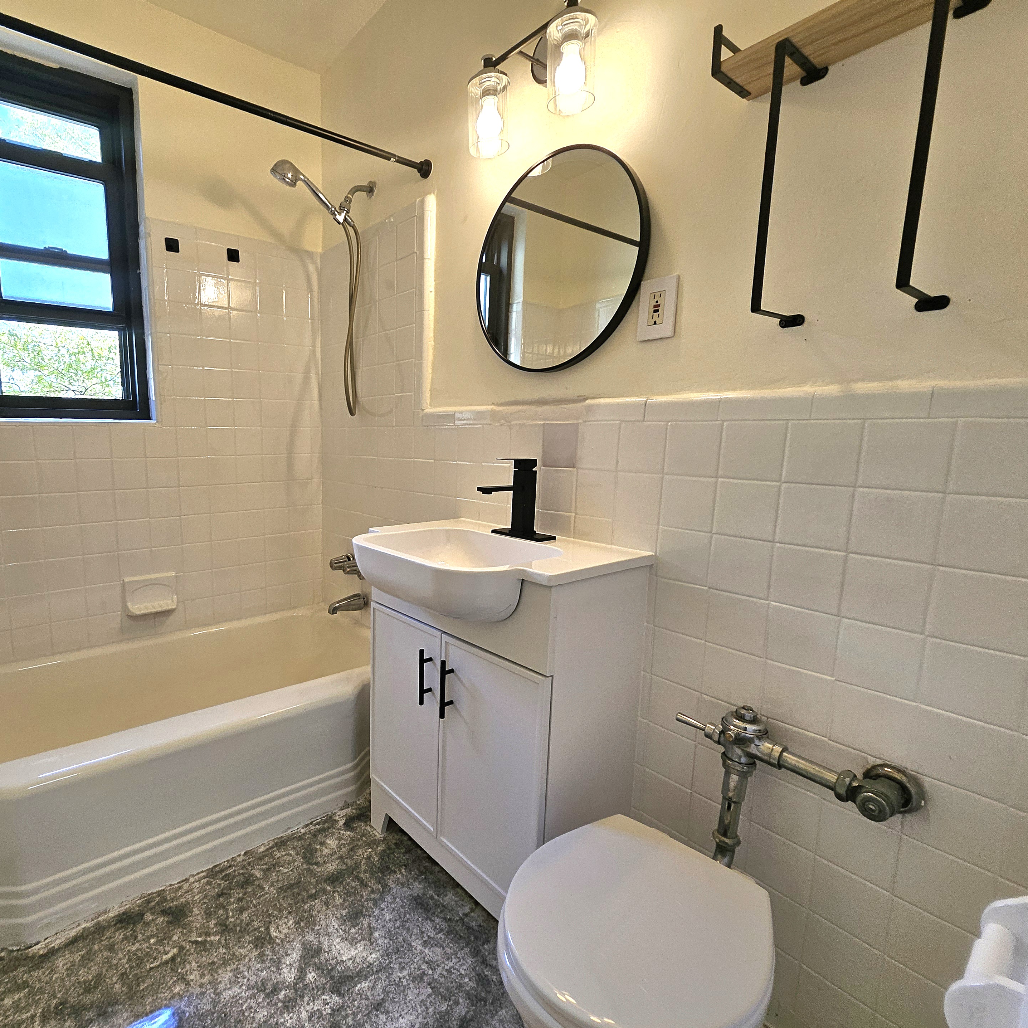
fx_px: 538
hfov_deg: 86.2
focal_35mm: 16
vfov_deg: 87.4
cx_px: 406
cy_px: 520
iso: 40
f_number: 2.2
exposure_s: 1/60.2
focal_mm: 1.7
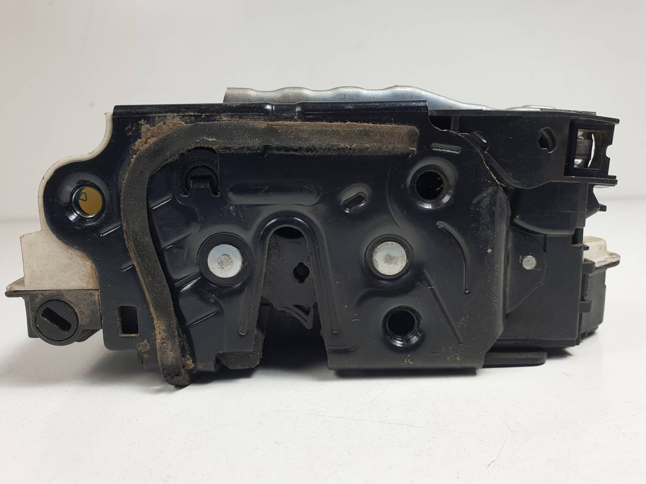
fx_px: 504
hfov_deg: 65.3
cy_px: 242
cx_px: 314
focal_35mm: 27
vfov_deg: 51.3
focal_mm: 4.3
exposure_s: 1/115
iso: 50
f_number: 2.4
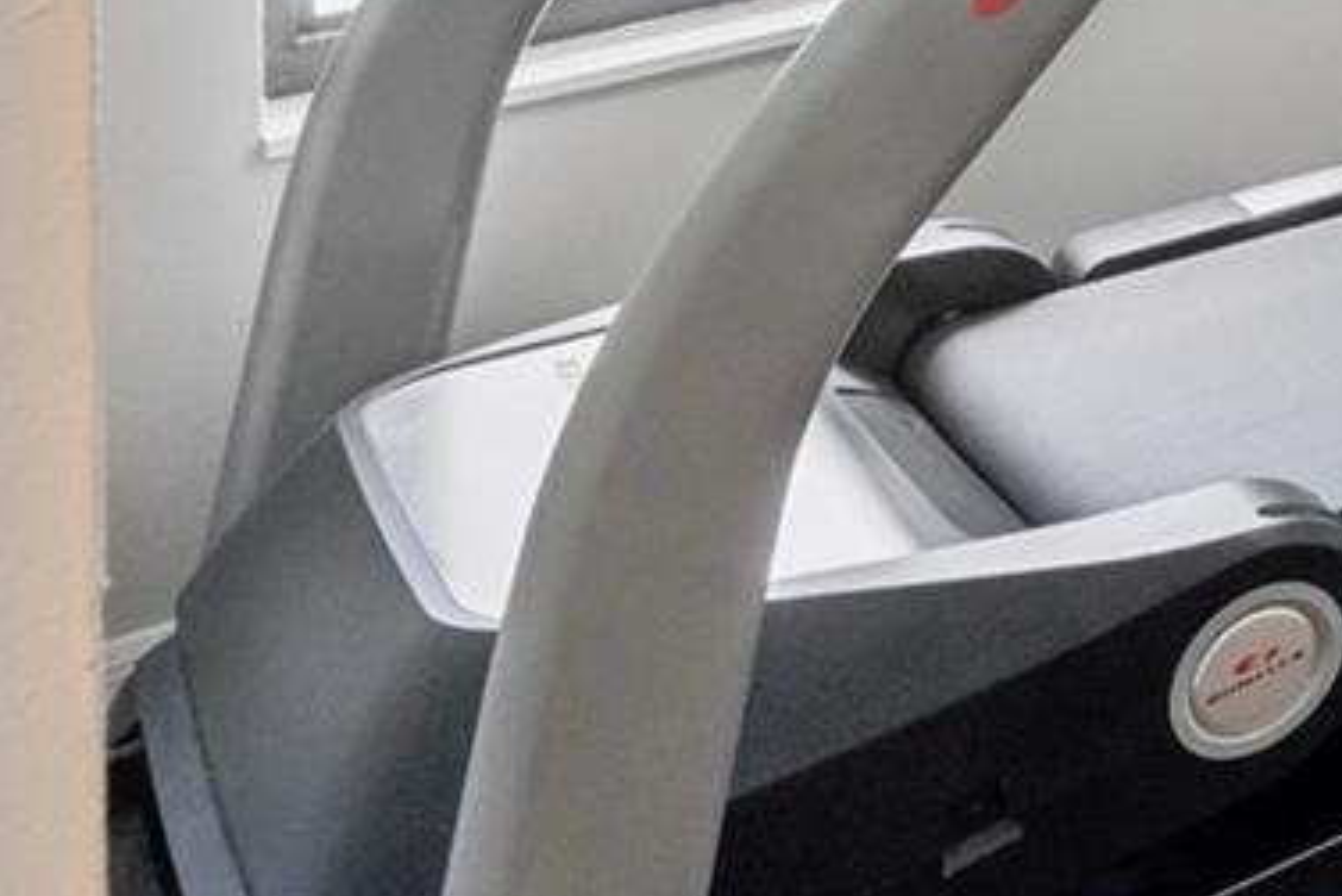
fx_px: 2567
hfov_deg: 17.9
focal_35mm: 69
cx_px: 2795
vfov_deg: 16.0
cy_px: -828
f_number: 9
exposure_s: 1/15
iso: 400
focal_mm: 10.8
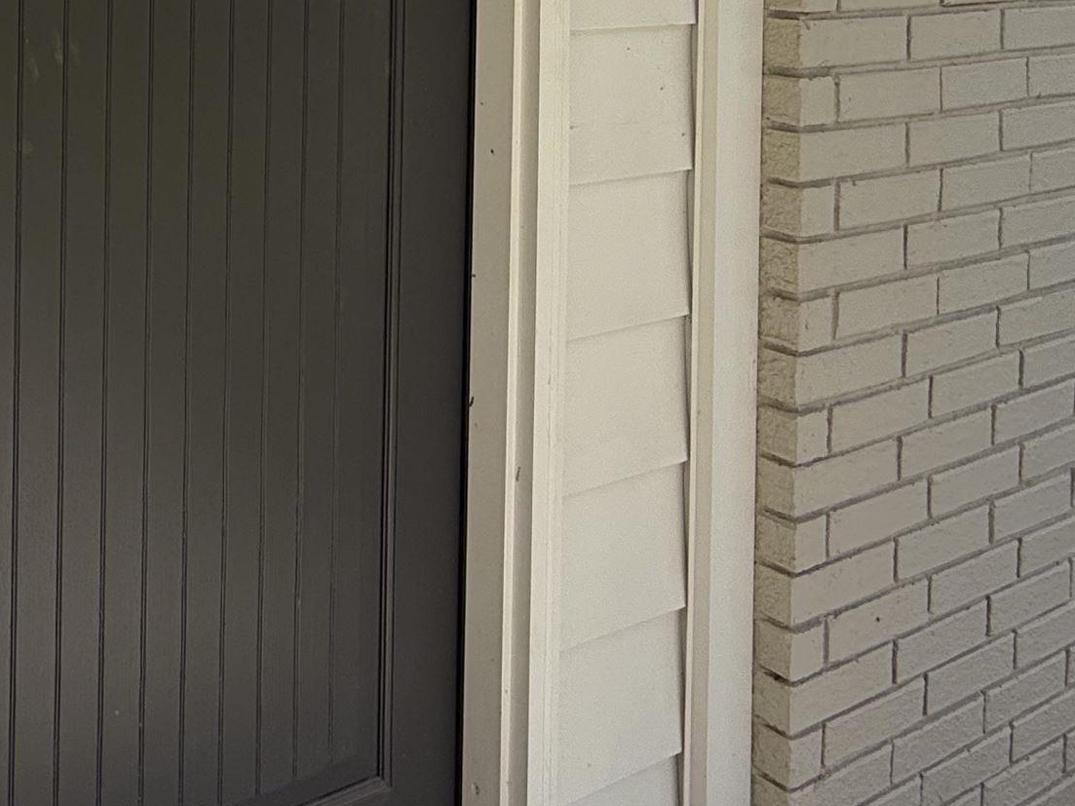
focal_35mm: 39
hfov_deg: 41.1
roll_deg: -0.6
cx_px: -24
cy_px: -96
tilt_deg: +0.1
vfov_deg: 32.2
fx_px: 1211
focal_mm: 2.22
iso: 50
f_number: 2.2
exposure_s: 1/679
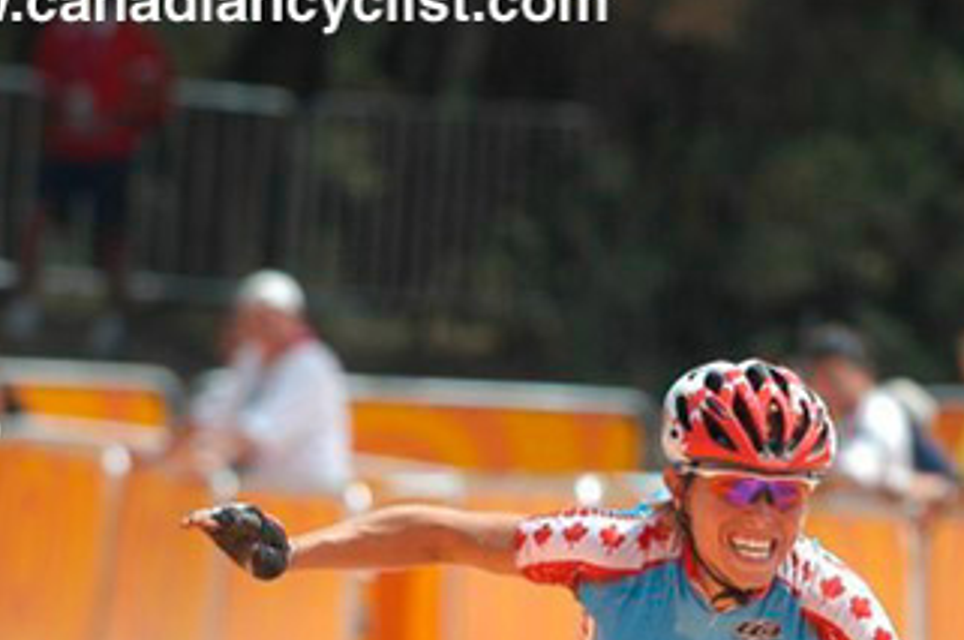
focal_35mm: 561
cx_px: 706
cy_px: 532
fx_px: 15000
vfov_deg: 2.4
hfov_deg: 3.7
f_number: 3.5
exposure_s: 1/1250
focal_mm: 200
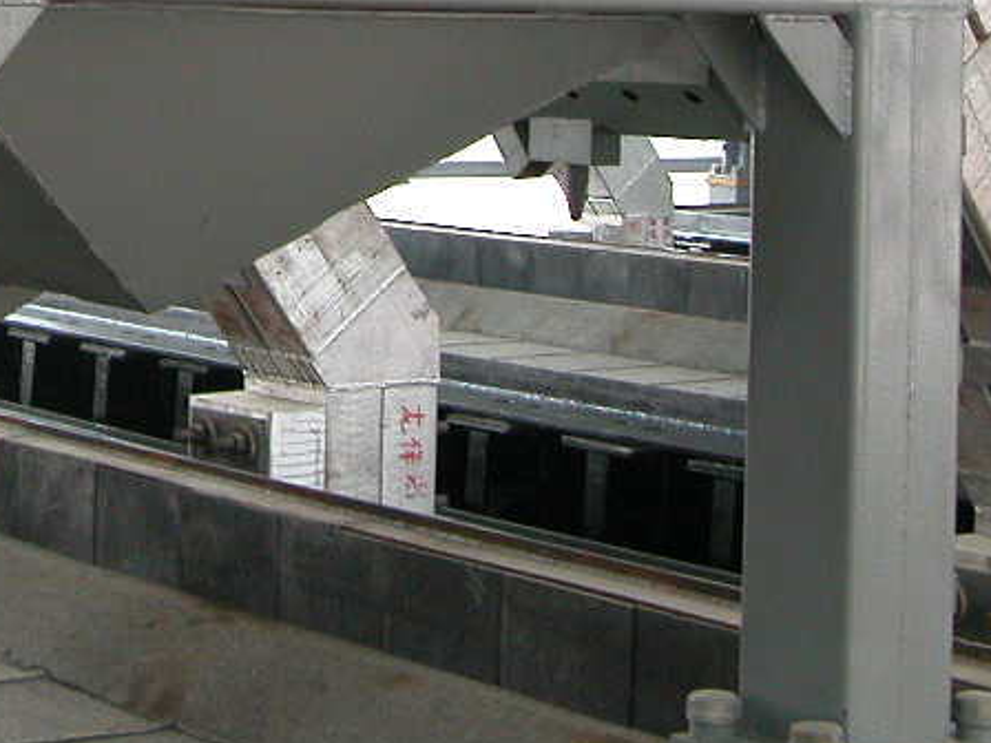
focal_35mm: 100
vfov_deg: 14.3
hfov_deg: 19.0
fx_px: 2863
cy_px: -148
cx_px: -31
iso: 200
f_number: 2.8
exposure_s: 1/25.3
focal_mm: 8.9
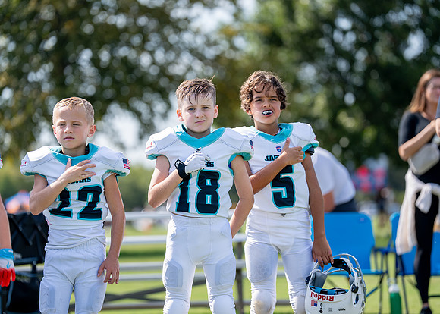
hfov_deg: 13.2
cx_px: 213
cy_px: 158
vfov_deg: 9.5
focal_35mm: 152
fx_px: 1900
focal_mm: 144
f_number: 2.8
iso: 160
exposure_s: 1/1600
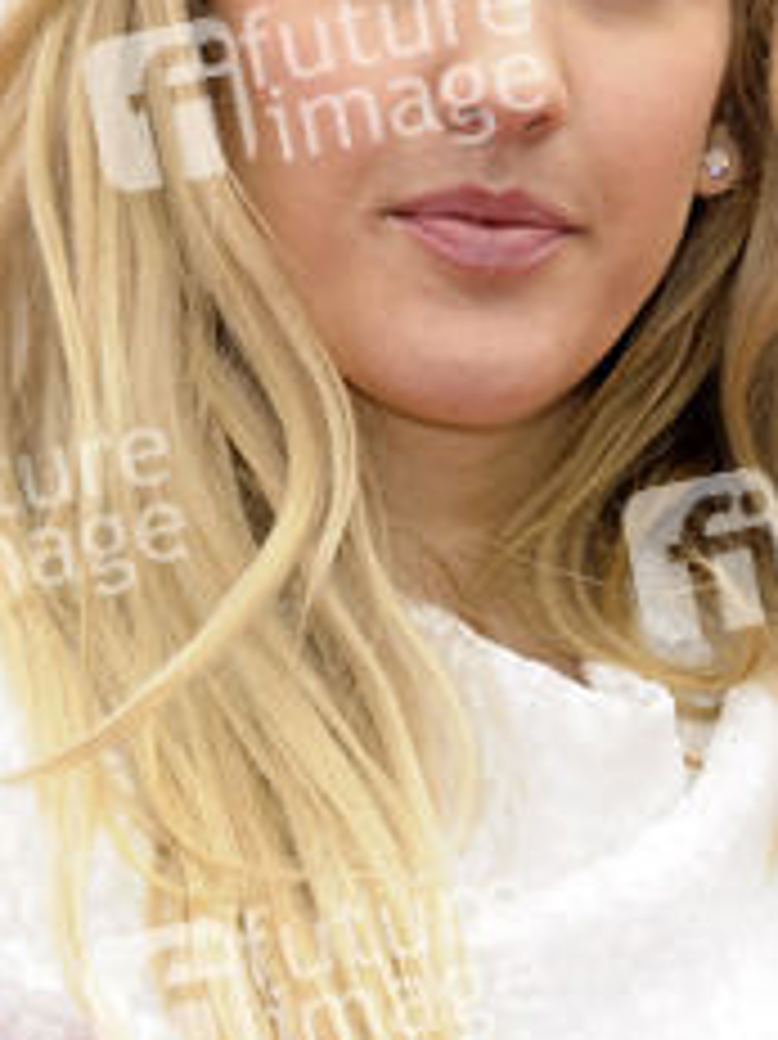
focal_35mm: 337
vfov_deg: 5.9
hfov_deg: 4.4
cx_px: 447
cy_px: 311
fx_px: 10103
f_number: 4.5
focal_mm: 135
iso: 320
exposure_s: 1/250
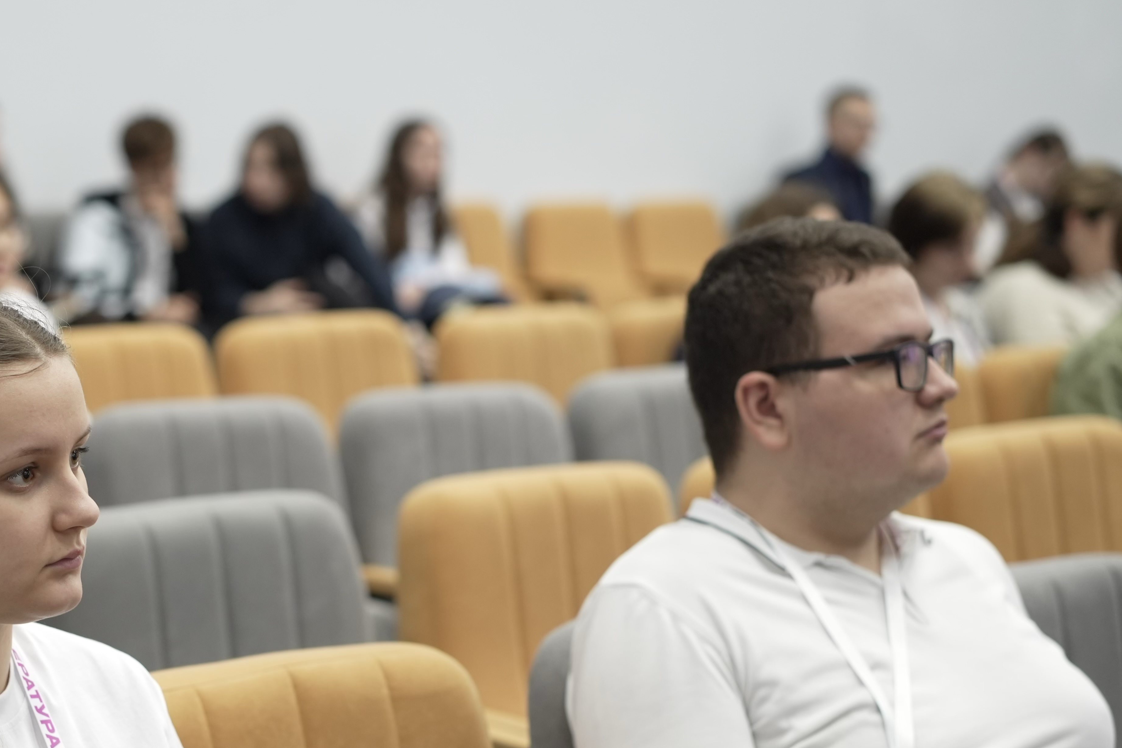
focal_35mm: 90
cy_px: 601
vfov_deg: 15.1
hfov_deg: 22.2
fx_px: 2805
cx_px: 163
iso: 640
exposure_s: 1/80
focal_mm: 50
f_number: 2.2
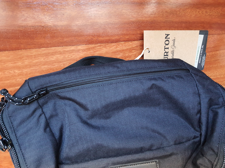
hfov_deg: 67.3
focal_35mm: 26
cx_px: 112
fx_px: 169
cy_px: 84
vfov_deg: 53.1
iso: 500
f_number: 1.7
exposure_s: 1/20
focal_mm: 4.32
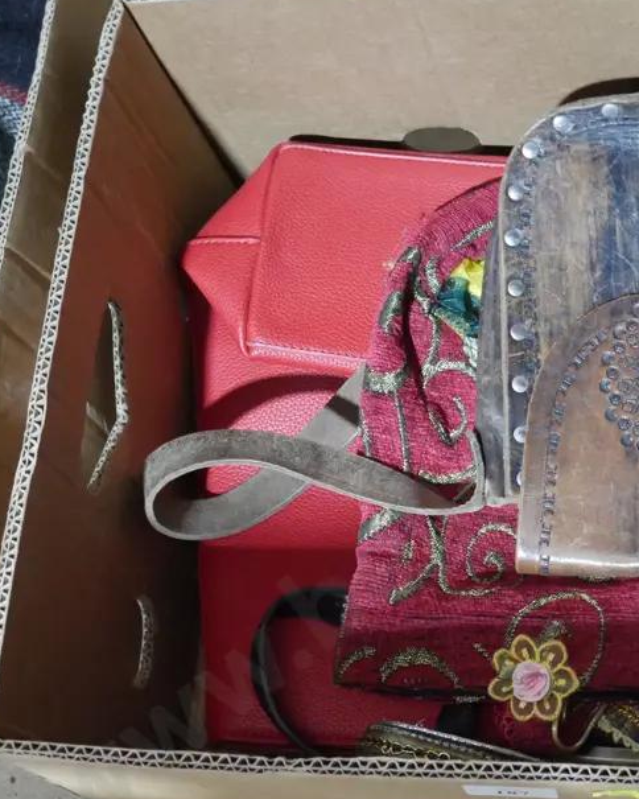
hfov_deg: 19.7
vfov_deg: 25.1
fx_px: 1797
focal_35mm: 76
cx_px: 598
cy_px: 410
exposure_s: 1/60
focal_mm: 23
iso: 3200
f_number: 5.1
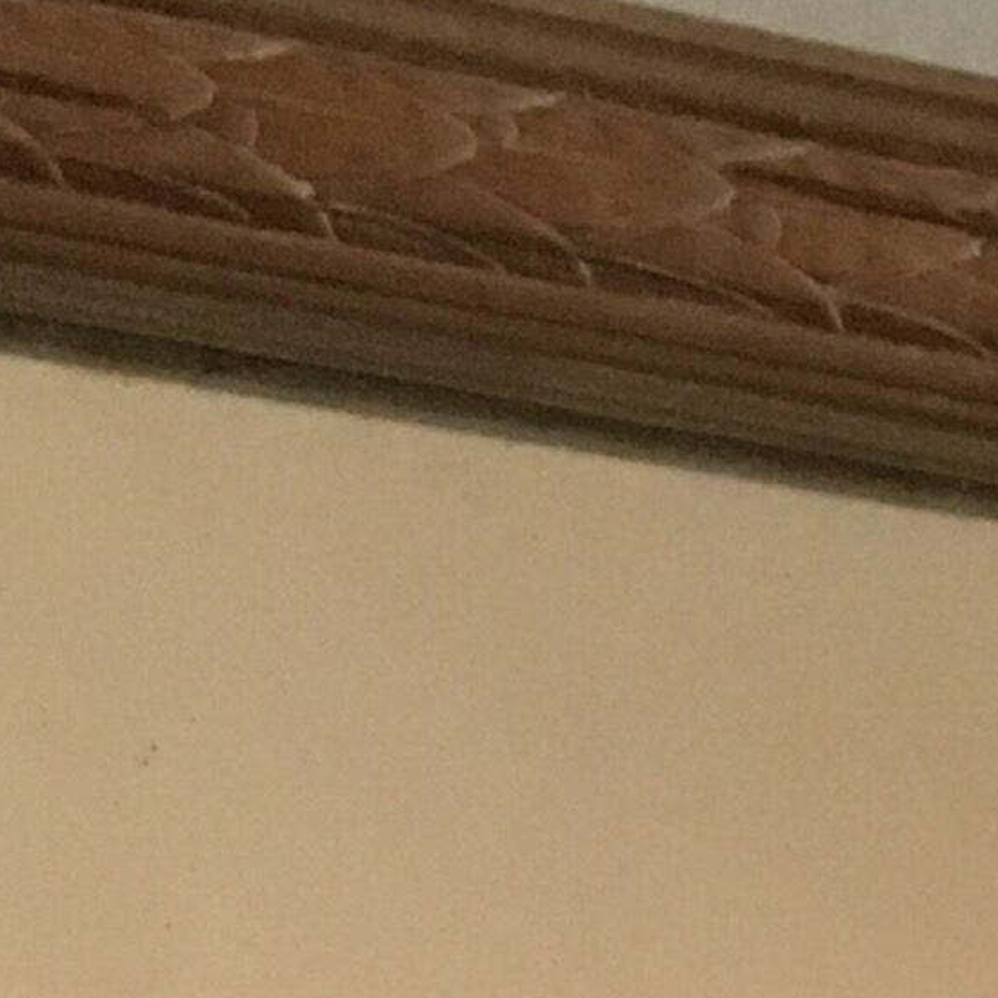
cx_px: 1007
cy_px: 2225
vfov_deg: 8.7
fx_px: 6034
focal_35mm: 185
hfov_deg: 9.4
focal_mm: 4.15
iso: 200
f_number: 2.2
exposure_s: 1/17
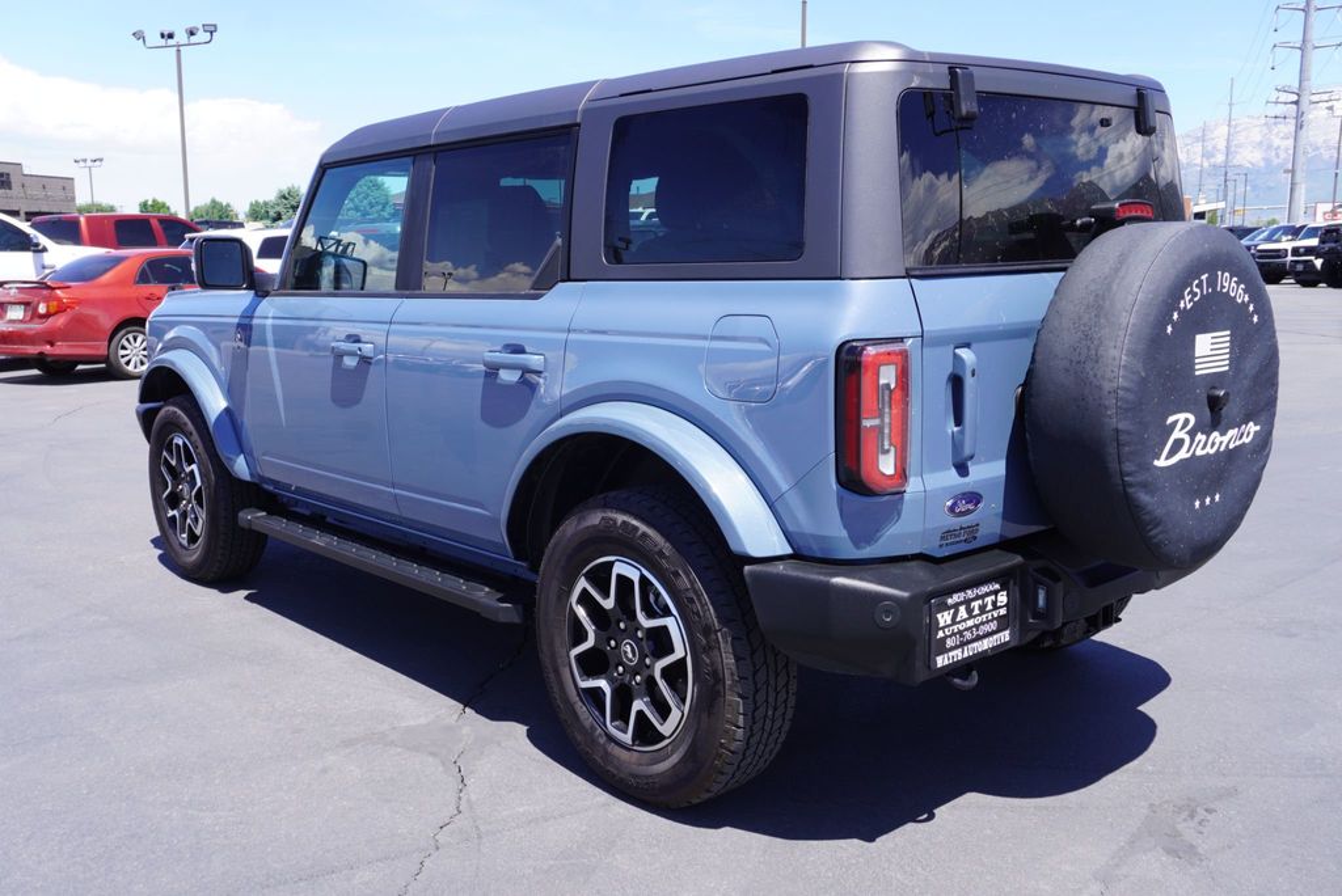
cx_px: 671
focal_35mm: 33
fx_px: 1231
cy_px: 448
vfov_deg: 40.0
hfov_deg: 57.2
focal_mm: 22
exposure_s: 1/125
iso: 100
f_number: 8
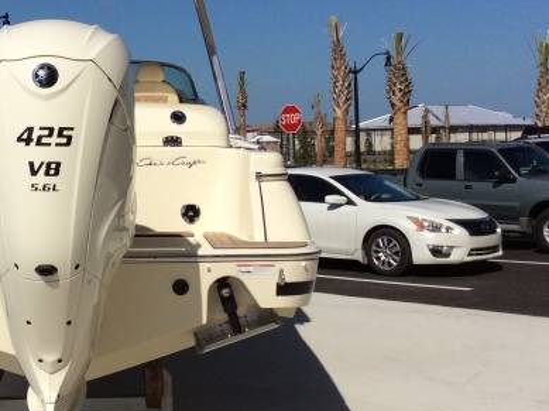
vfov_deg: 22.2
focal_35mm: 66
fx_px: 1046
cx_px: 92
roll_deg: +1.8
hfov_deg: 28.6
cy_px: 153
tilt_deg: +0.9
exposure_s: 1/4405
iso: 32
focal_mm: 3.3
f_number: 2.4
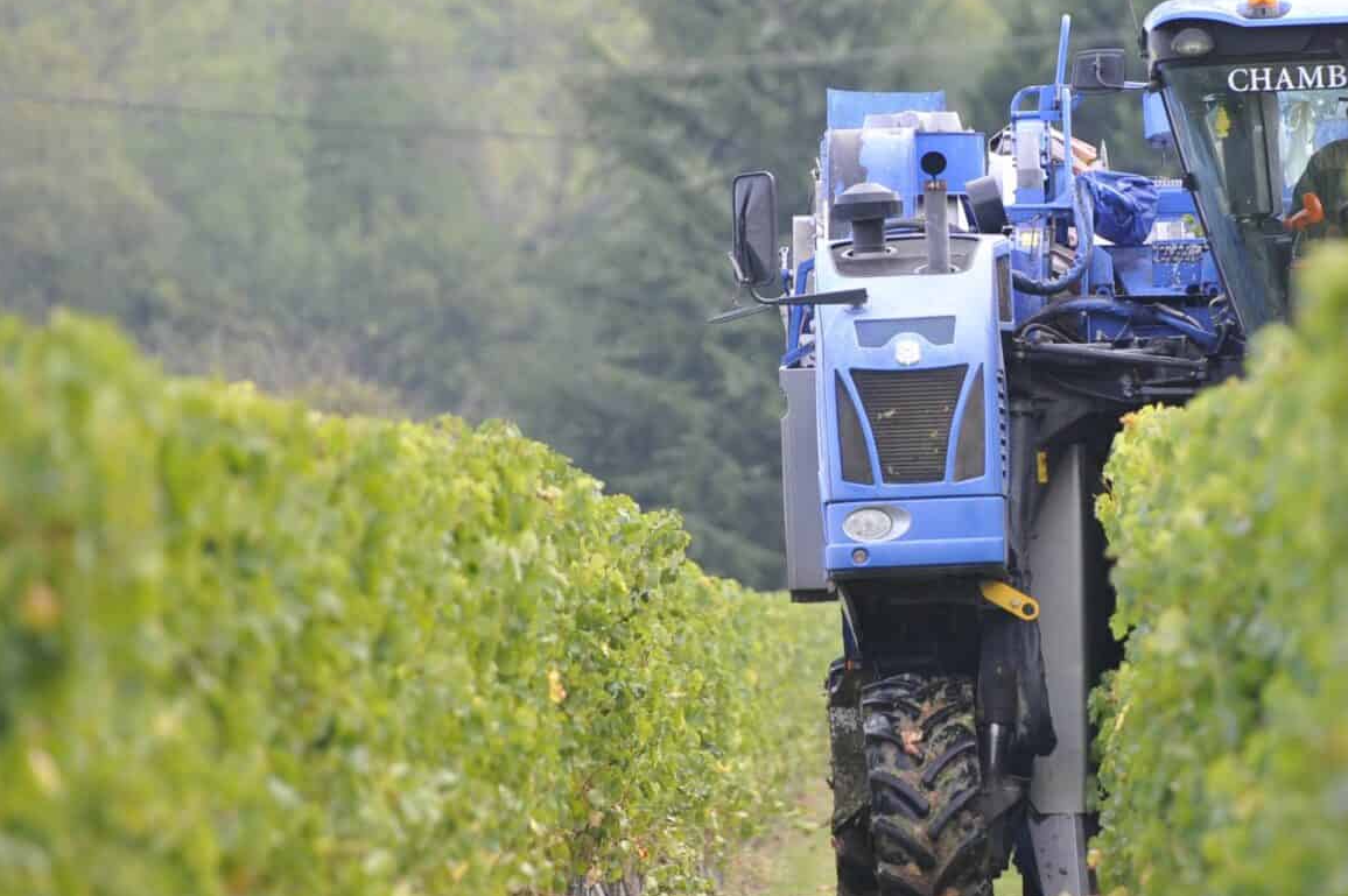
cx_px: 984
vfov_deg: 3.1
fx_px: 16576
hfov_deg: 4.7
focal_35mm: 443
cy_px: 348
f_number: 2.8
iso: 250
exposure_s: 1/500
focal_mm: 200
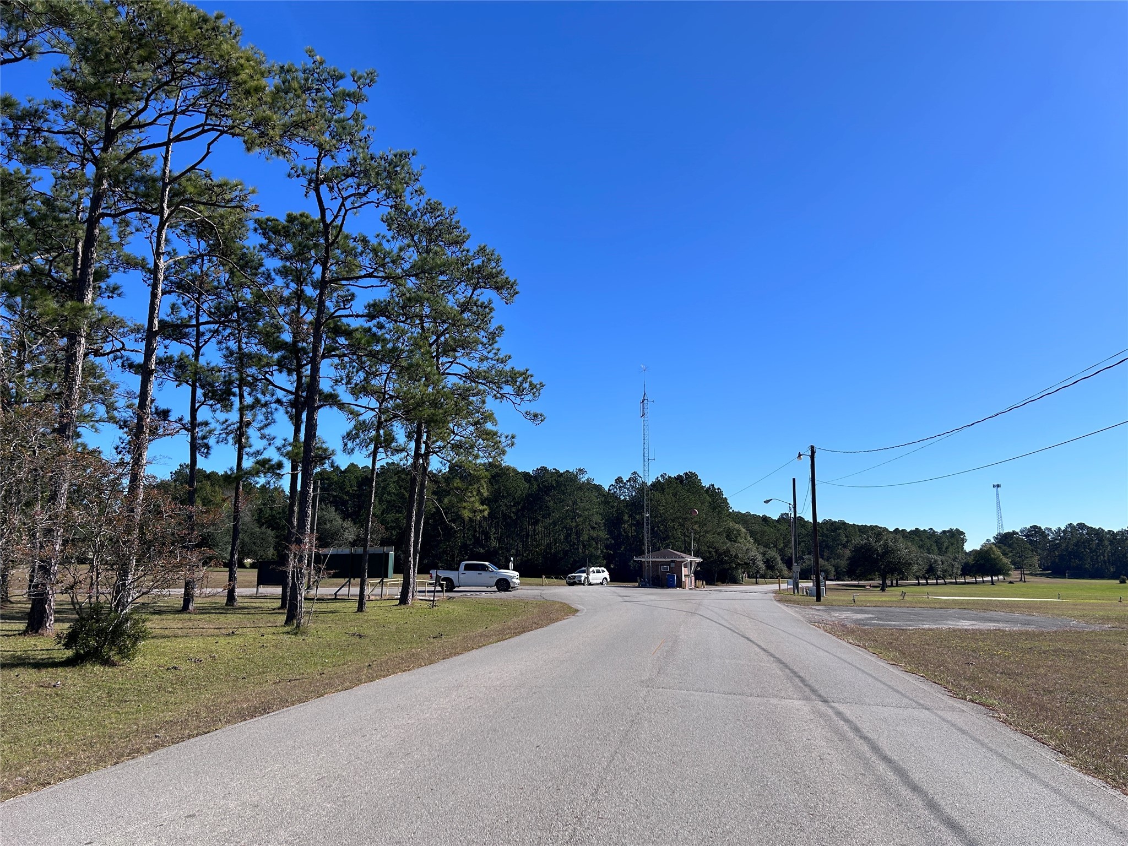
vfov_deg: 53.1
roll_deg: +0.4
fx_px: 847
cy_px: 423
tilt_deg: +12.9
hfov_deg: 67.3
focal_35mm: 26
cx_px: 564
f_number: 1.5
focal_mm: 5.7
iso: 50
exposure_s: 1/4630
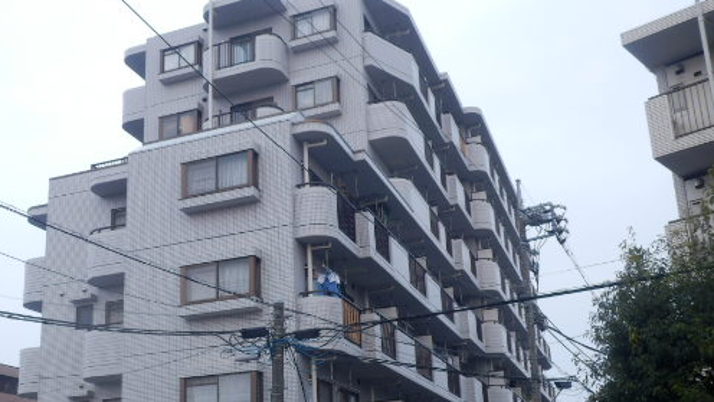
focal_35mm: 52
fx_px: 984
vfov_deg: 22.9
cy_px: 278
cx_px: 279
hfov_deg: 39.7
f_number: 3.9
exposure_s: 1/40
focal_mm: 6.6
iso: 100
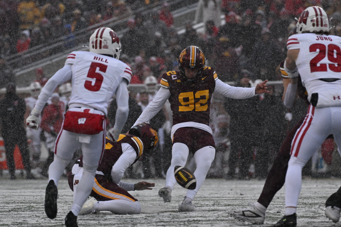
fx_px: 4403
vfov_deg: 3.0
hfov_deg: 4.4
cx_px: 170
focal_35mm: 465
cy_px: 114
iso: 2000
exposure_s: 1/2500
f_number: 5.6
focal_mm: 310
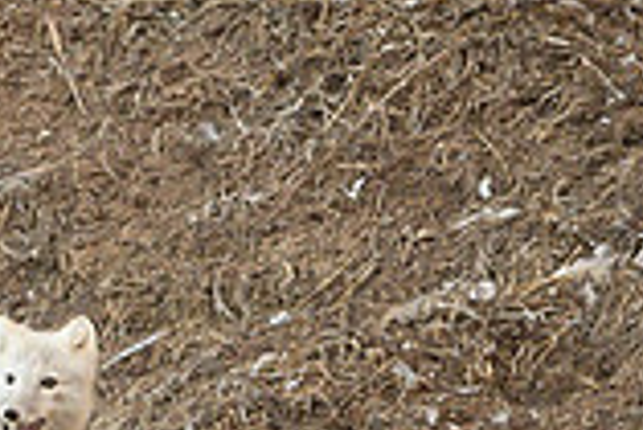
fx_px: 49752
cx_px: -388
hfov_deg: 0.7
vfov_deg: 0.5
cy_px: 235
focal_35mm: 2783
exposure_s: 1/2000
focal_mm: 500
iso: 2000
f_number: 4
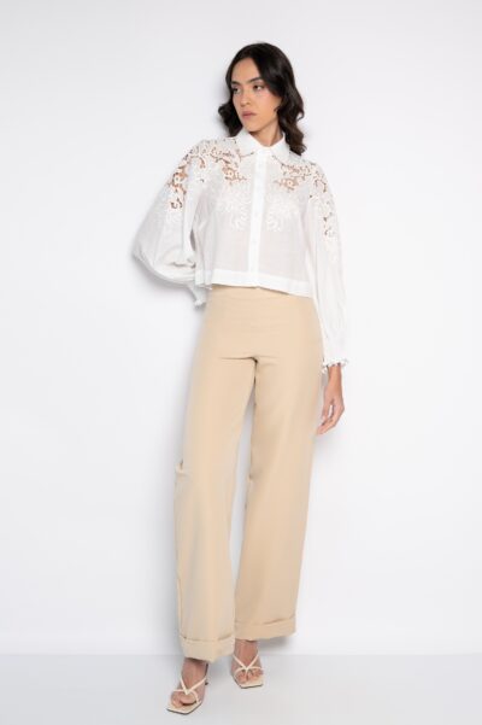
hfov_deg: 30.5
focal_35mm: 44
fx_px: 885
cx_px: 241
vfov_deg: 44.5
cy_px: 362
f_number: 5
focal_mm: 44
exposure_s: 1/125
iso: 200
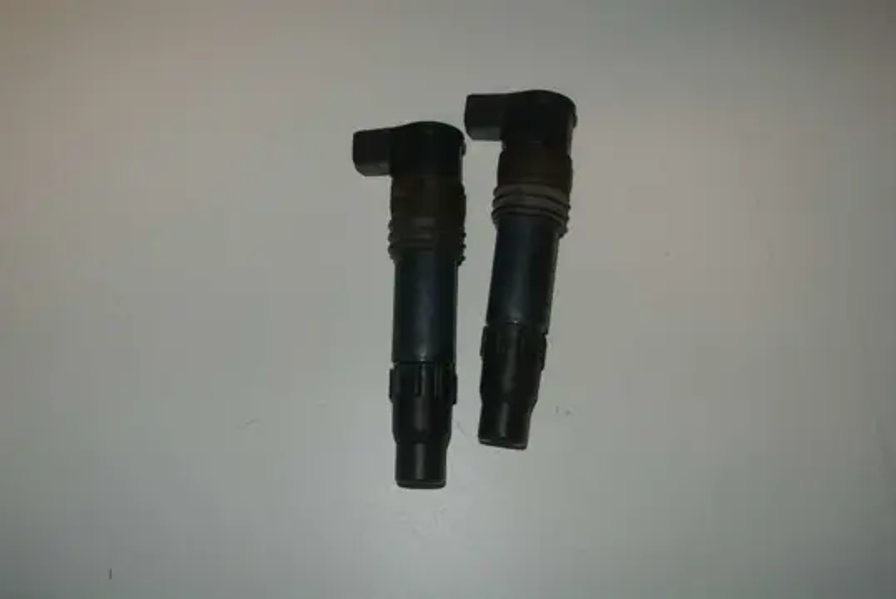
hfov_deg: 55.7
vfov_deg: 39.0
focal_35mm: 34
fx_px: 847
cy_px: 300
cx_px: 448
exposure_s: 1/60
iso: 200
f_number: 3.8
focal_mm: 12.7
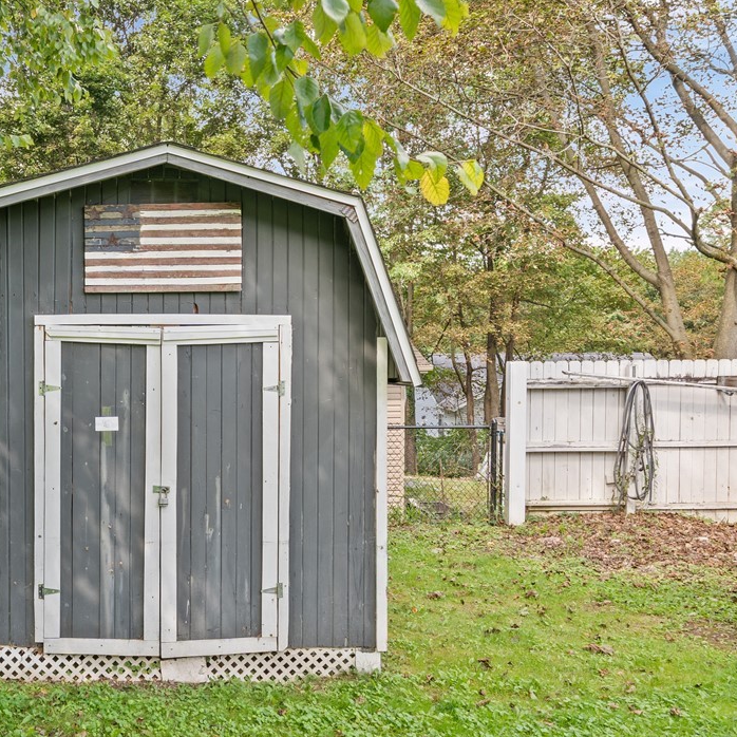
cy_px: 361
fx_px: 891
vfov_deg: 44.9
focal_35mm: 37
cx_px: 172
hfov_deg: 43.3
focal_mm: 19
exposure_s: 1/25
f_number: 9
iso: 250
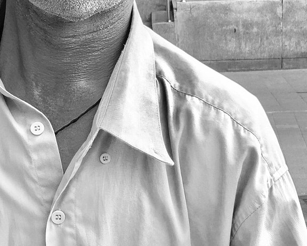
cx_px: 158
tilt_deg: -15.2
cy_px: 109
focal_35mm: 79
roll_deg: +1.2
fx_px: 718
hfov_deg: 24.1
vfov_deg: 19.4
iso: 32
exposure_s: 1/50
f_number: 2.2
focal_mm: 4.15
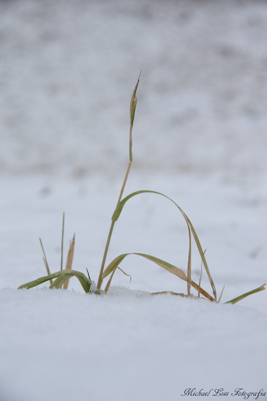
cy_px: 200
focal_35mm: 90
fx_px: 1003
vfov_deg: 22.6
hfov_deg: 15.2
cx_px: 134
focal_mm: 60
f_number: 8
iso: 1600
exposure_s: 1/2000
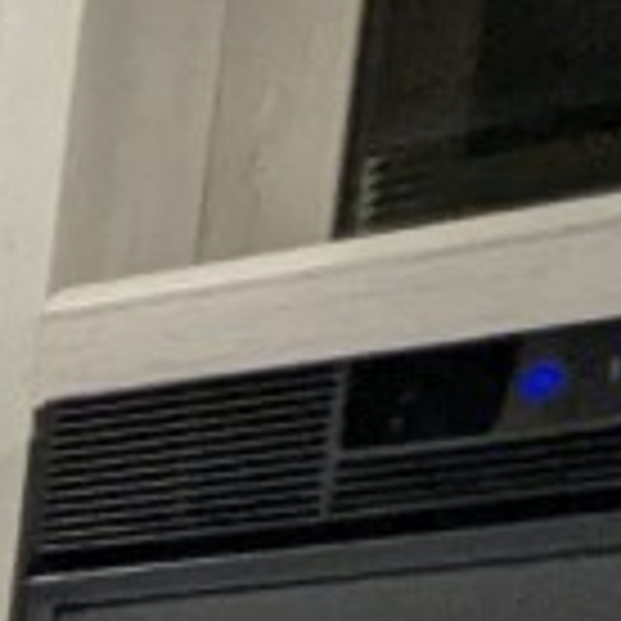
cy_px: 1737
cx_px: -2072
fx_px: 2902
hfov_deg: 7.3
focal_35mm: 143
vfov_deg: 9.9
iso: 185
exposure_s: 1/64.5
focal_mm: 2.35
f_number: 2.2
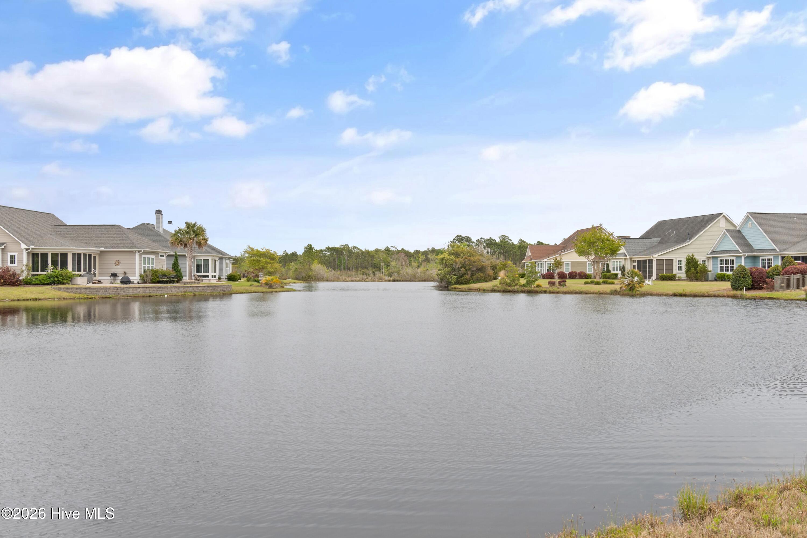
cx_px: 404
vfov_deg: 43.6
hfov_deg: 61.9
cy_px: 269
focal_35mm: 30
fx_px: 672
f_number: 6.3
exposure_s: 1/160
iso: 100
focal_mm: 20
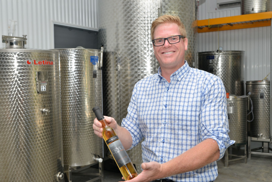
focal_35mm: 38
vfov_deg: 35.1
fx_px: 287
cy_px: 91
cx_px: 136
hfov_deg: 50.7
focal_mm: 38
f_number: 8
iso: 800
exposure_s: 1/160
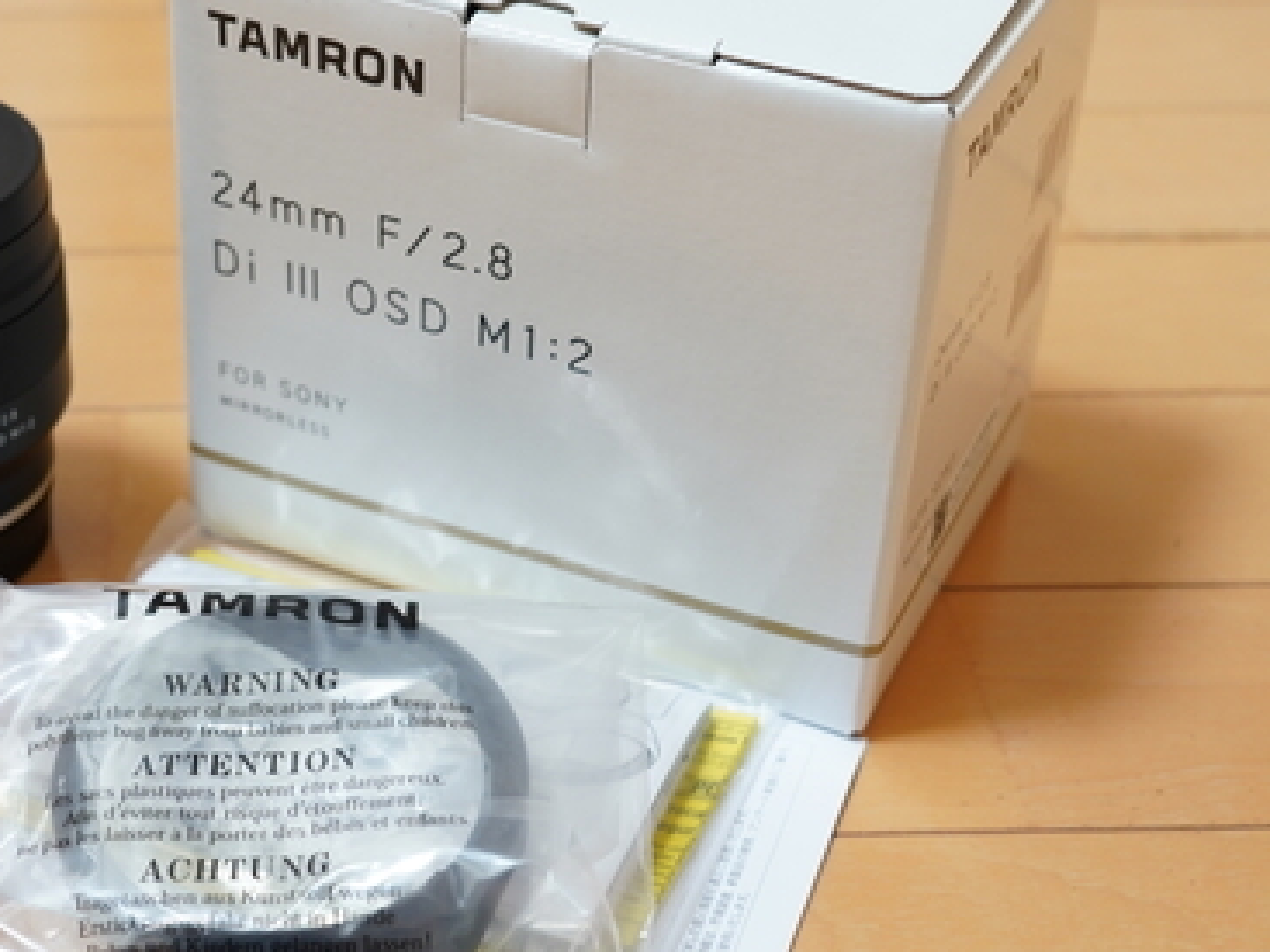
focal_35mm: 66
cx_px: 363
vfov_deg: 22.2
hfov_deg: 29.1
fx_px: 2421
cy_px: 450
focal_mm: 42
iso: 640
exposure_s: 1/50
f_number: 5.6
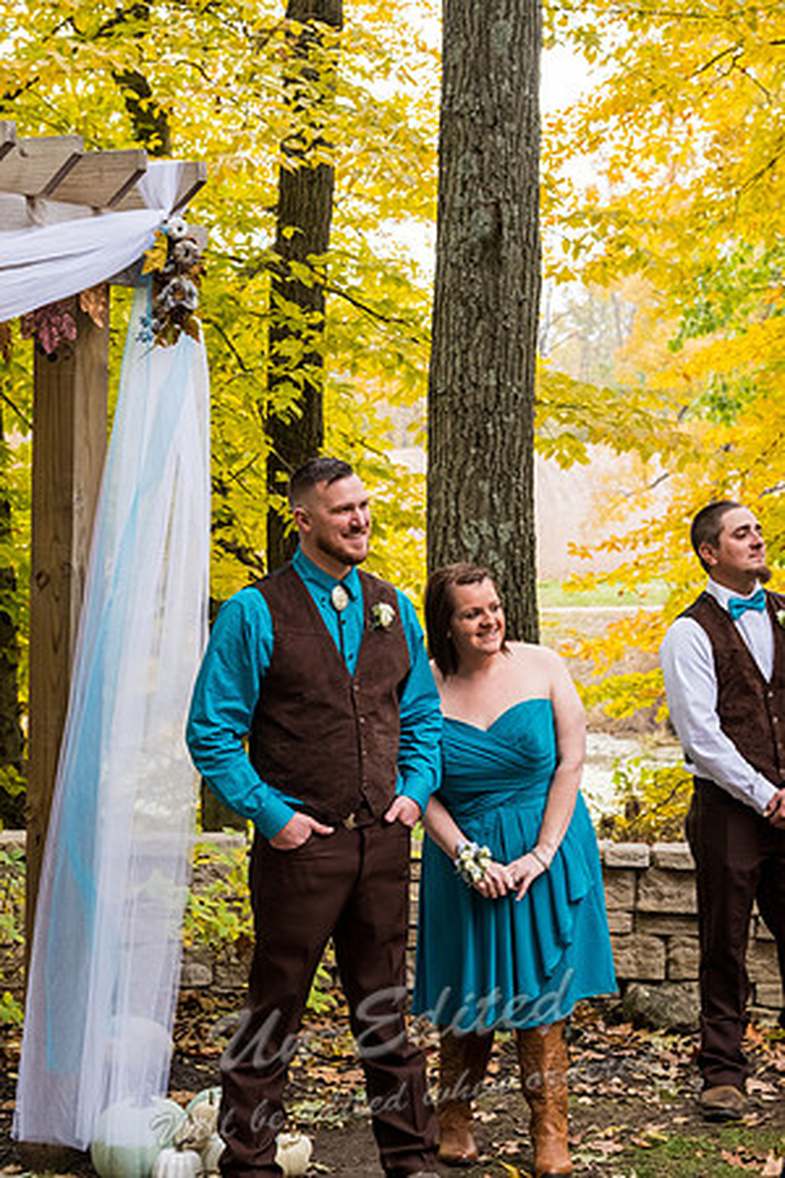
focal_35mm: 75
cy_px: 589
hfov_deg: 18.2
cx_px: 392
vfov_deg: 27.0
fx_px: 2453
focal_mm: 50
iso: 1600
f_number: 5.6
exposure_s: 1/200
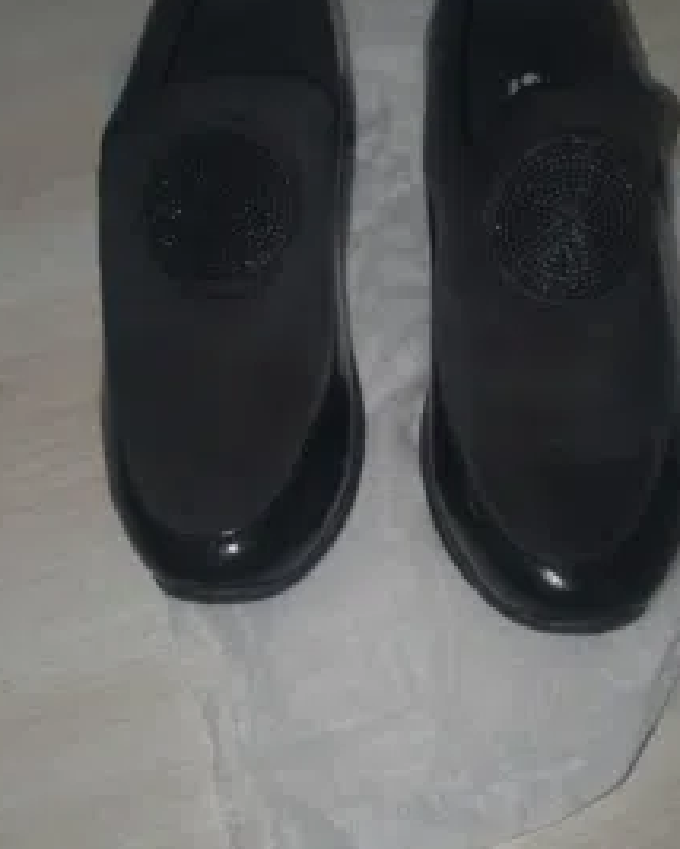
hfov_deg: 39.2
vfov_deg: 47.9
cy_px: 426
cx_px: 340
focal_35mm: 38
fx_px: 955
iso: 80
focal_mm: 4.32
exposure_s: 1/50
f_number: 1.5
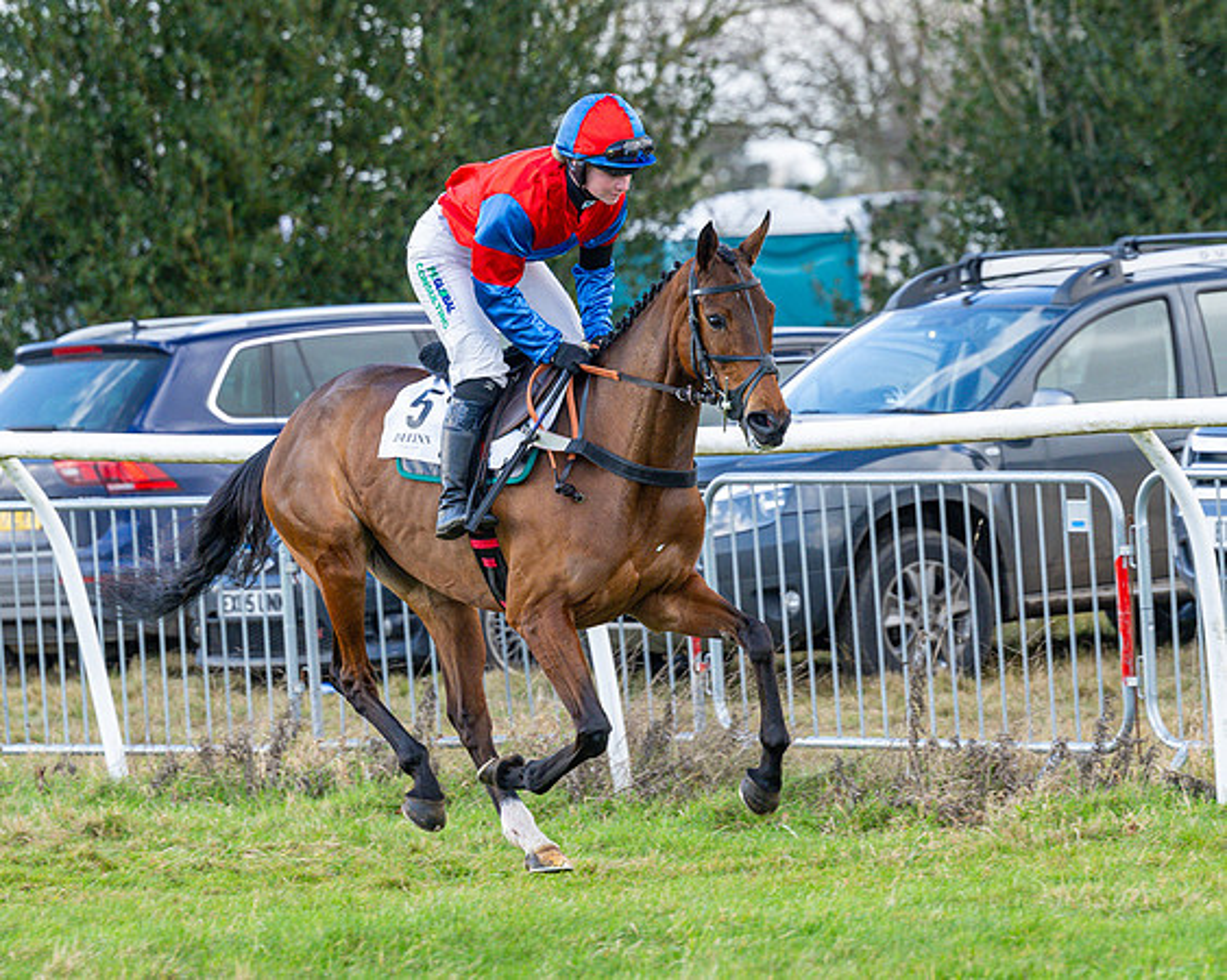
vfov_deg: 4.7
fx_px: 12005
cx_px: 739
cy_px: 567
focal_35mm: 331
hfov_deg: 5.9
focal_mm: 160
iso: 500
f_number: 4
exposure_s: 1/800
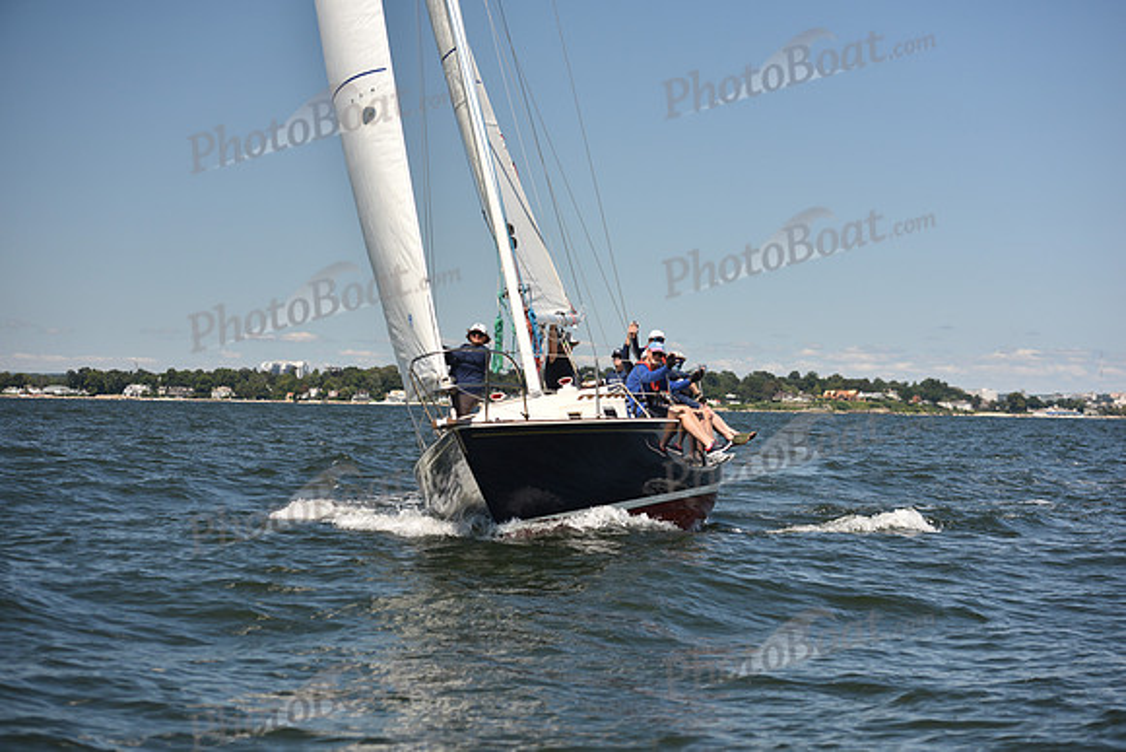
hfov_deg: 26.0
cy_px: 376
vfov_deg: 17.5
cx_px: 563
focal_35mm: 78
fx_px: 2440
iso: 250
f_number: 4
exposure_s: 1/1250
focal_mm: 78
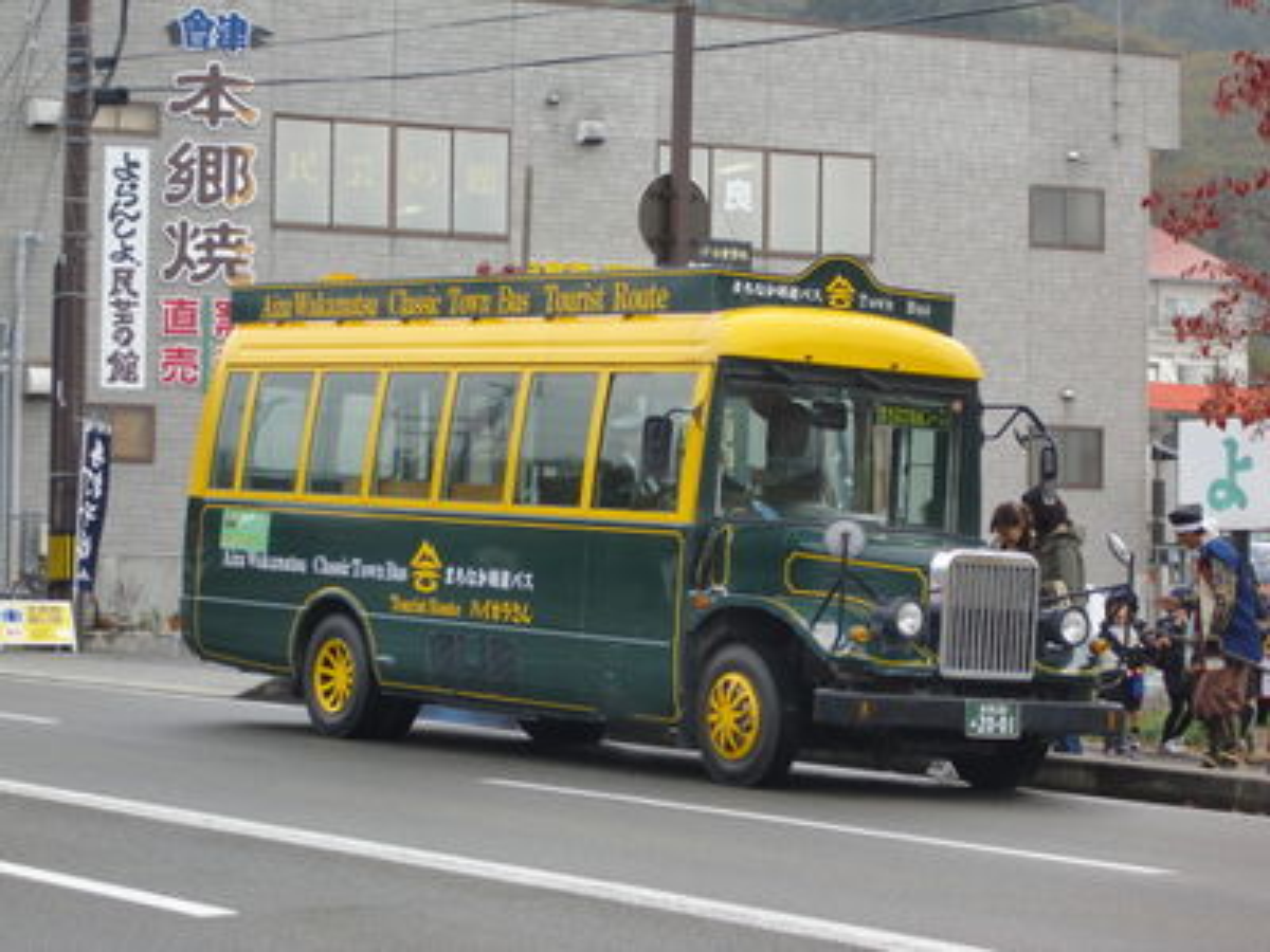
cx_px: 635
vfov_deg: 13.2
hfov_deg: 17.6
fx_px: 4109
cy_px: 476
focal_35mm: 112
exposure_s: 1/100
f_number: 5.8
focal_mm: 19.6
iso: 64
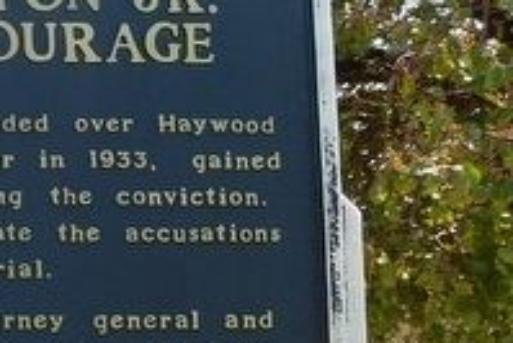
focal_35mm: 96
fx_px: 1369
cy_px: 286
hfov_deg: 18.3
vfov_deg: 14.2
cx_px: -309
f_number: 3
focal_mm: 4
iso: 125
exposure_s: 1/400
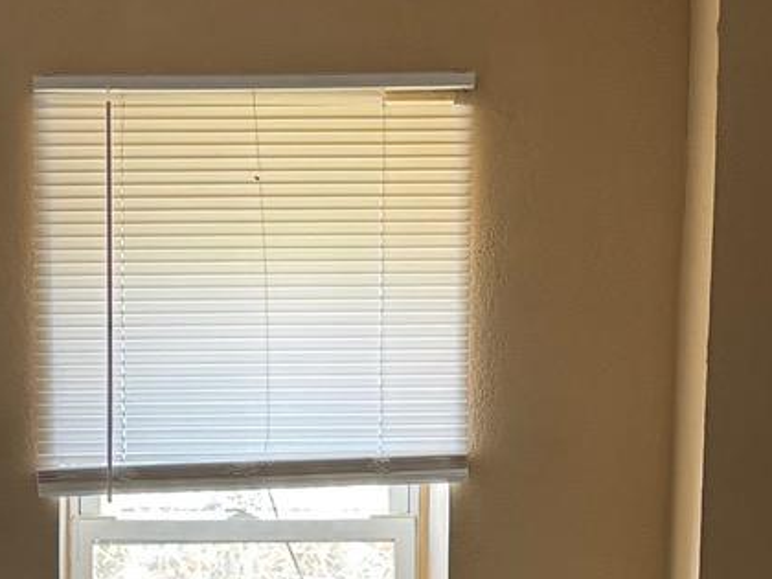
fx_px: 2609
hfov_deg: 16.8
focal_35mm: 117
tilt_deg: -7.1
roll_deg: +0.3
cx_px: 274
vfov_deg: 12.4
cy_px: 698
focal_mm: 6.76
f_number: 1.78
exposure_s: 1/71
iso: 200
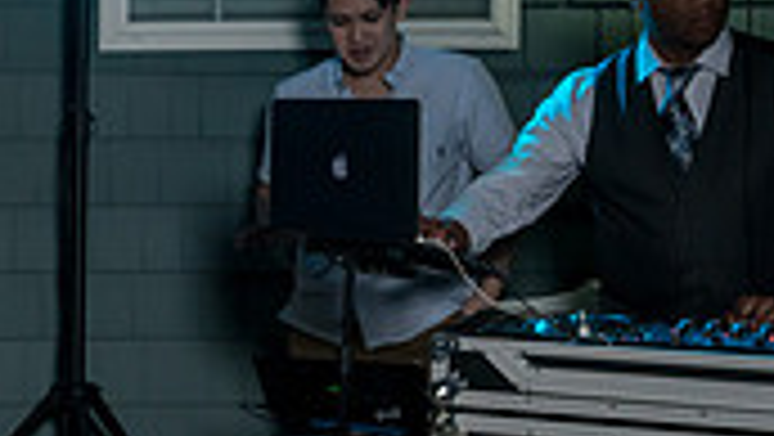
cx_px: -333
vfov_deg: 13.2
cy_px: 209
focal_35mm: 92
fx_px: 1889
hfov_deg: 20.4
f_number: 5.6
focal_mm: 26
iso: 2000
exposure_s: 1/160
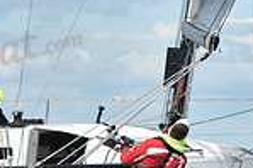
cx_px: 171
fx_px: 3966
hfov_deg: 3.7
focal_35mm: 565
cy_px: 128
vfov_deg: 2.4
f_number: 9
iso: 320
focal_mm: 145
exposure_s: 1/1000
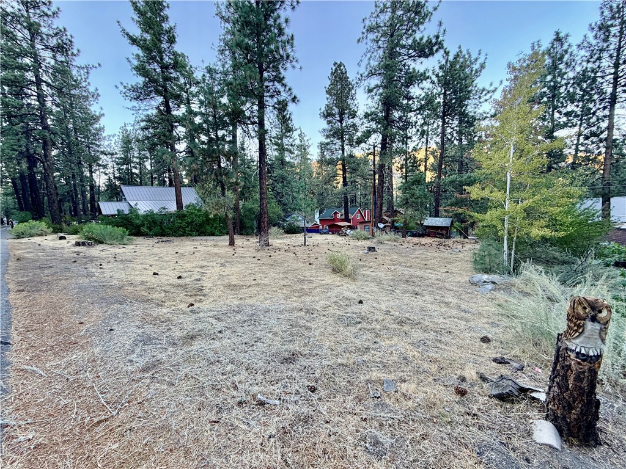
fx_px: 253
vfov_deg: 85.7
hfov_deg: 102.1
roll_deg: +3.3
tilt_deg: -5.8
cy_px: 234
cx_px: 313
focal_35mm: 14
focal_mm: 2.22
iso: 125
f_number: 2.2
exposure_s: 1/121
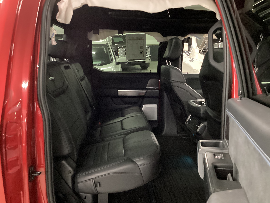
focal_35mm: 32
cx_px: 139
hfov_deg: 56.8
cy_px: 102
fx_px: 250
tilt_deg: -16.0
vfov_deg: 44.2
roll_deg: +1.0
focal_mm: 3.3
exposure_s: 1/17
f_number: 2.4
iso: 640
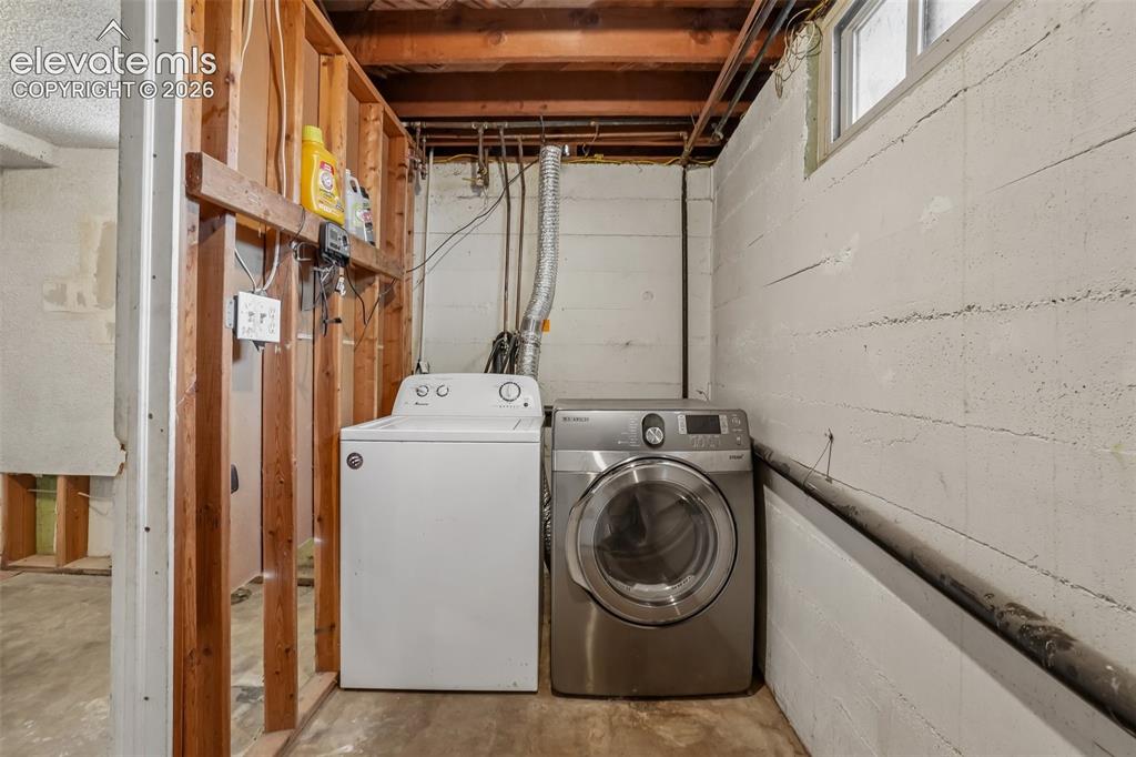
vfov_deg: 77.3
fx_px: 473
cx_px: 568
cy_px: 378
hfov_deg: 100.4
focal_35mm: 15
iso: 400
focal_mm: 10
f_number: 8
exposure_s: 1/3.33
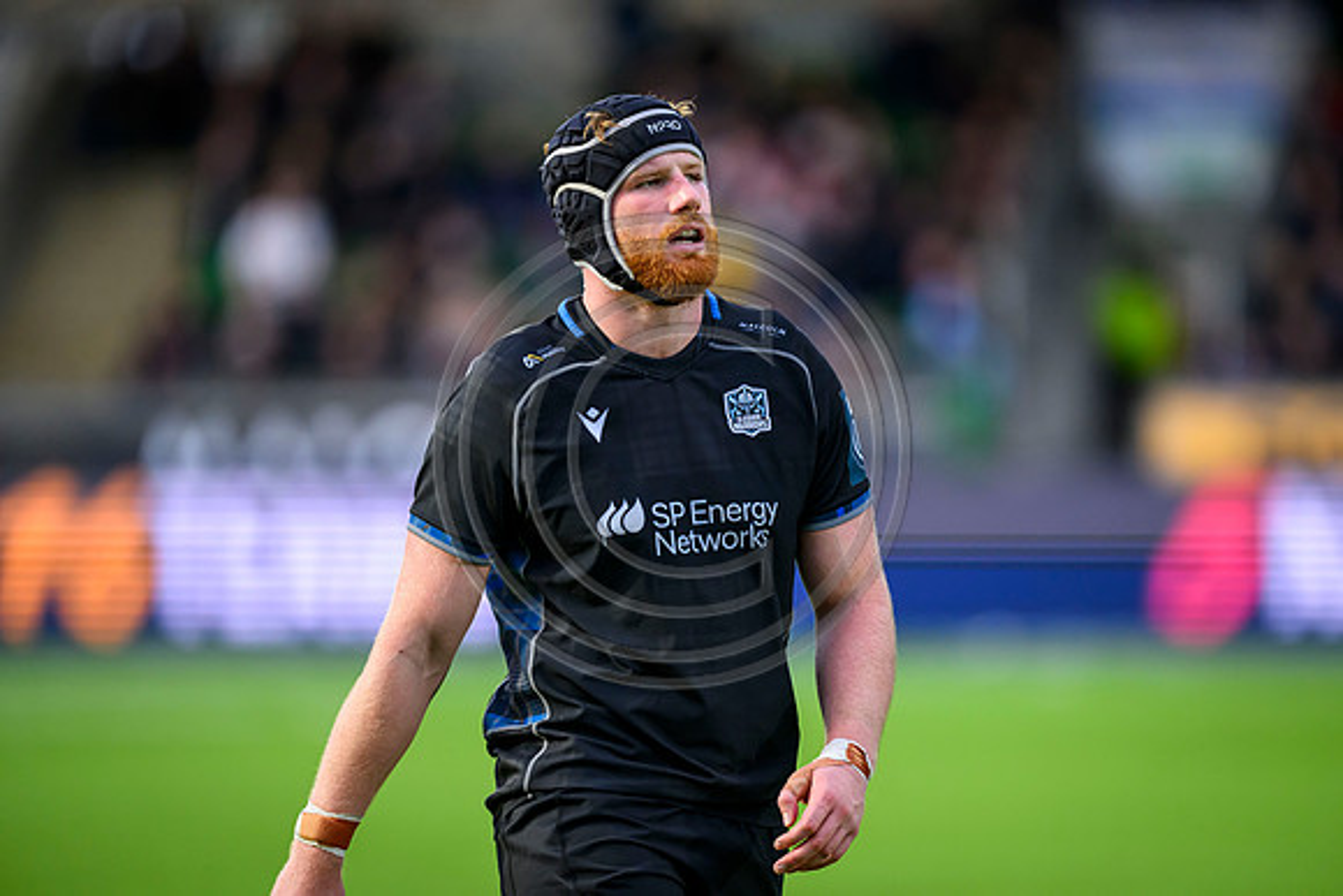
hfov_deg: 5.2
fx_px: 14925
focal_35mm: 400
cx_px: 672
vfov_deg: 3.4
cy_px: 448
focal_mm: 400
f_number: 3.2
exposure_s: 1/2000
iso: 3200
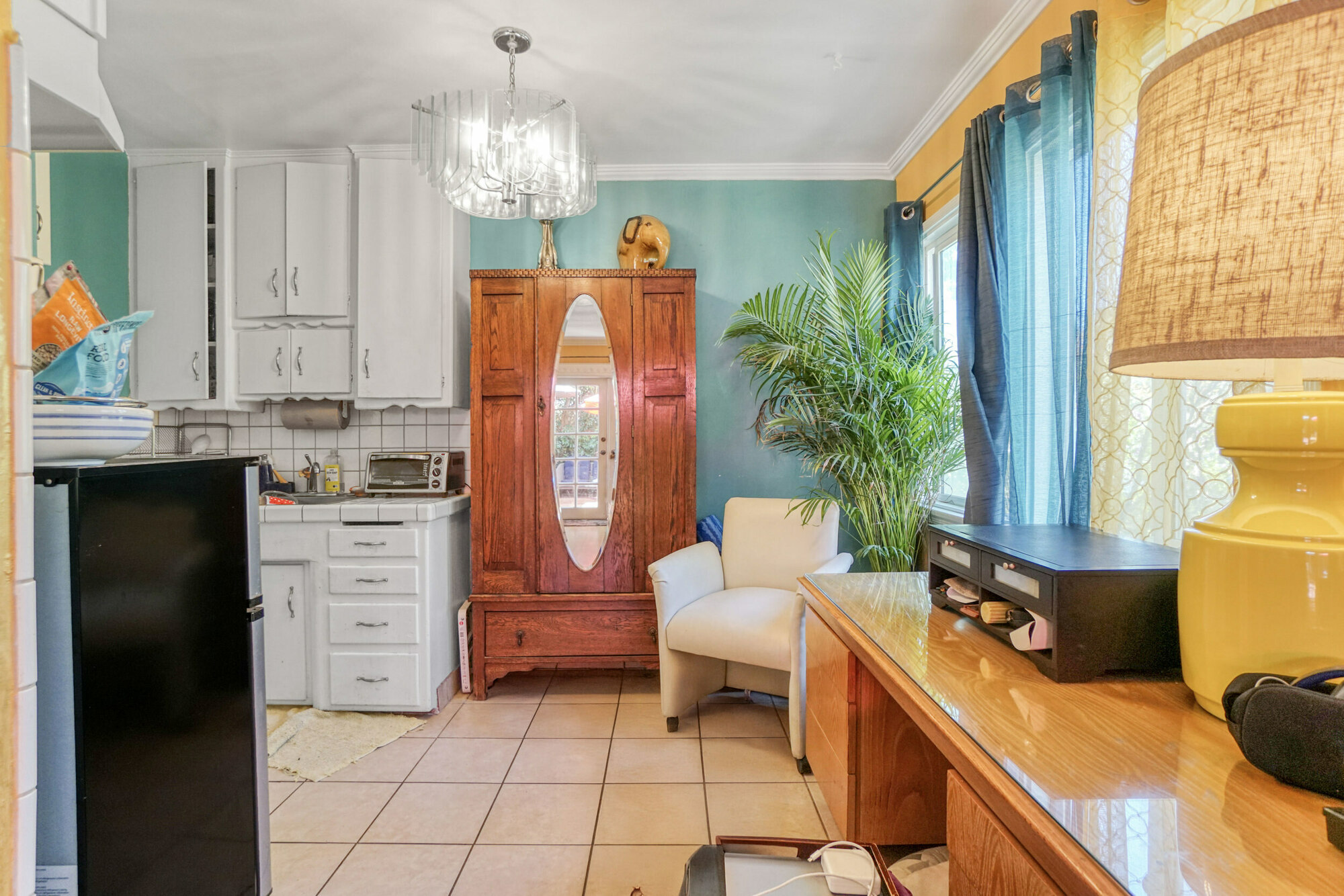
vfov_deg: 72.1
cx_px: 672
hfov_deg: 95.0
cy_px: 448
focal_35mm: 16
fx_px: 616
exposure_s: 1/30
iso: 1000
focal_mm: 11
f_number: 4
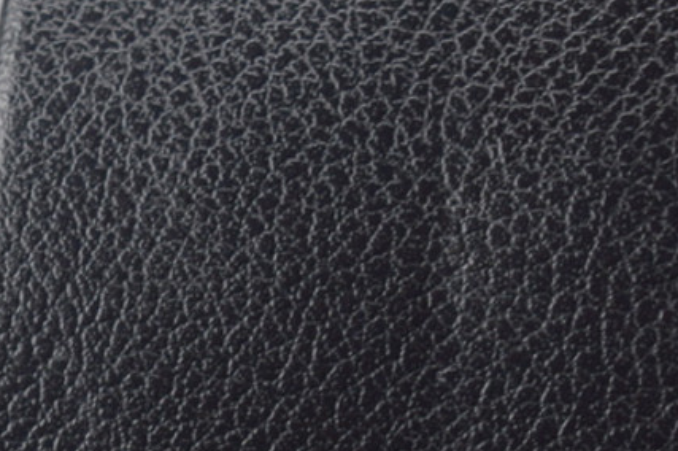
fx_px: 3519
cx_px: -432
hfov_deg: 10.5
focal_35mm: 187
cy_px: 409
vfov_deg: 7.3
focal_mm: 38
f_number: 6.3
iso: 400
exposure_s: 1/160
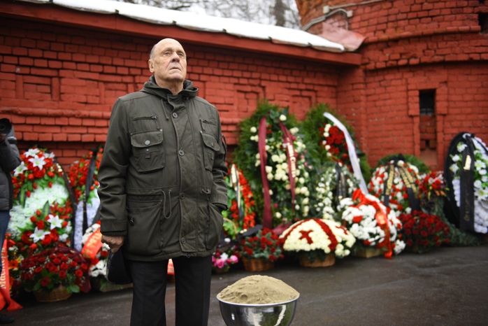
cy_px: 163
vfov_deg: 31.9
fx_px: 570
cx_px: 244
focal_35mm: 42
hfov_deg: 46.4
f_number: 2.8
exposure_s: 1/320
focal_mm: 42
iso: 1600
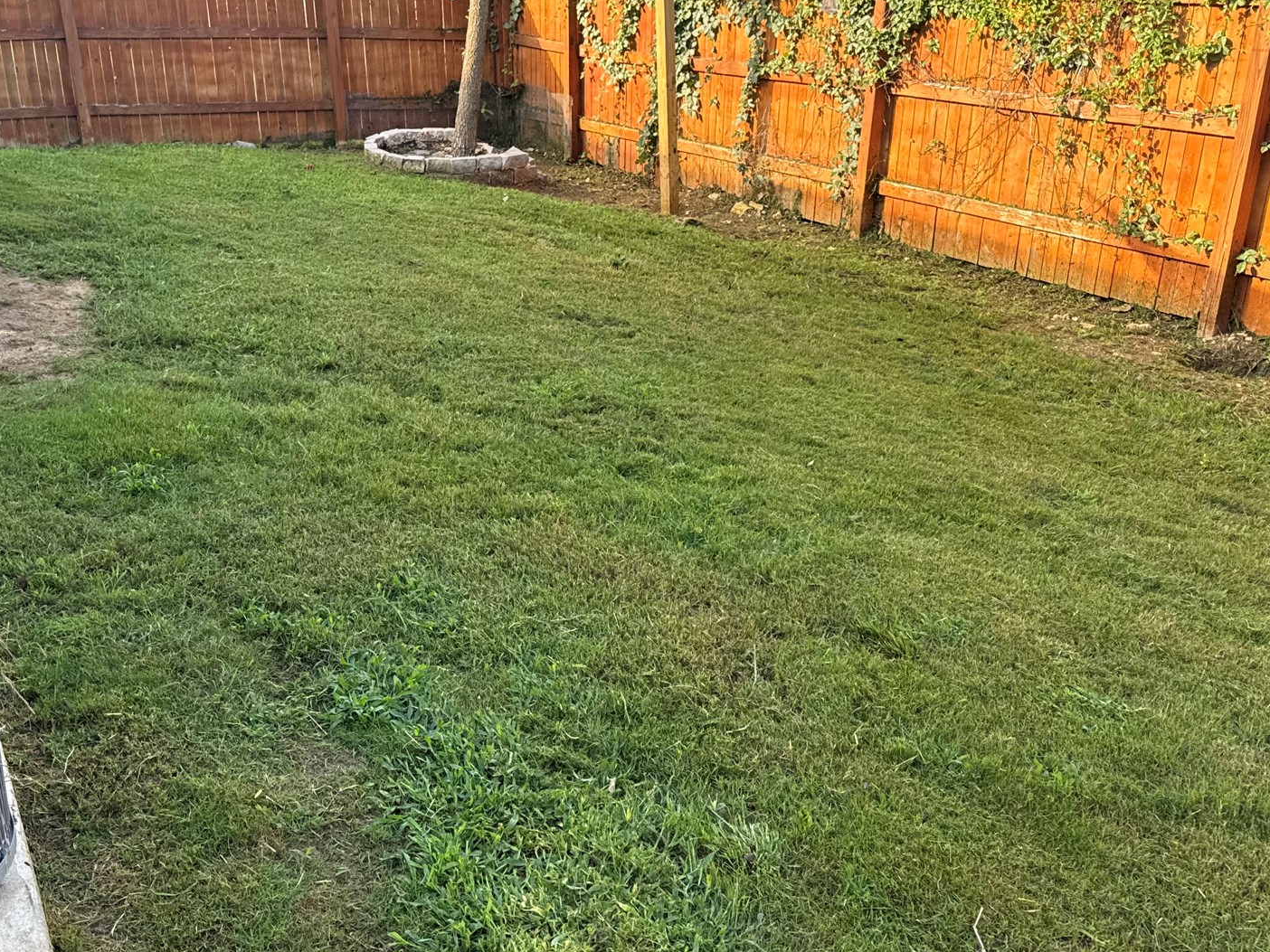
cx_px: 416
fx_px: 1284
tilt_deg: -22.4
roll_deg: +2.8
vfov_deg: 40.6
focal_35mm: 35
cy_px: 396
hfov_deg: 51.6
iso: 80
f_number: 1.78
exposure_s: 1/417
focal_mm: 6.76
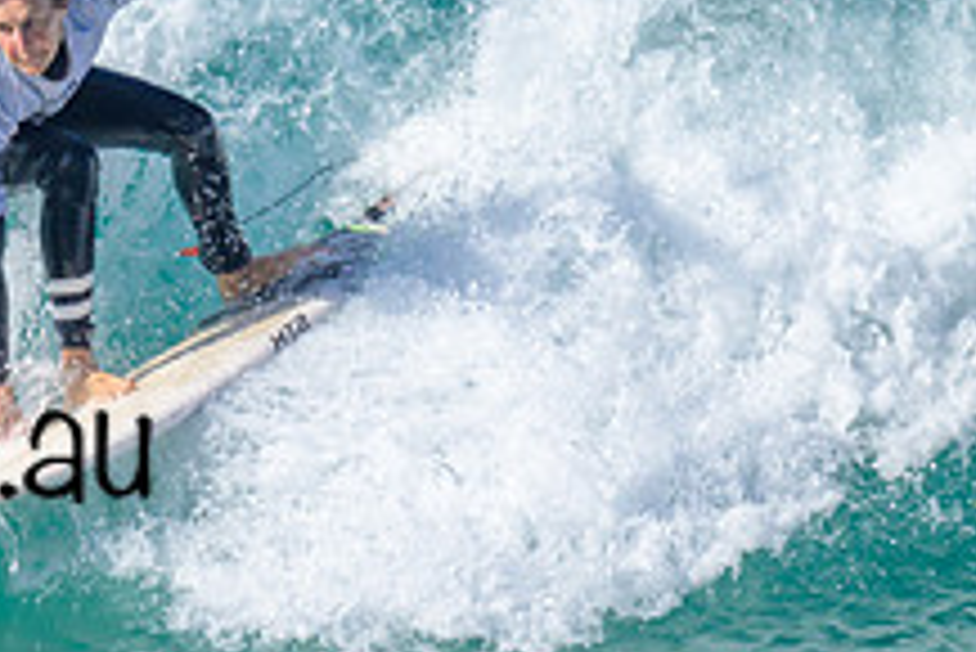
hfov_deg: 0.7
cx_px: -140
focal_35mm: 2937
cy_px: 251
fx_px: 79676
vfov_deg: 0.5
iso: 320
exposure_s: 1/2000
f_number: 6.3
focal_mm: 800
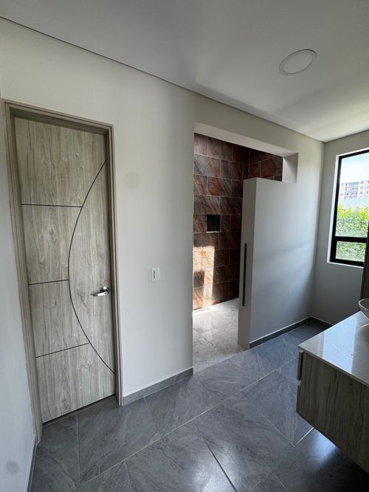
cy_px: 246
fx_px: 199
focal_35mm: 14
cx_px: 184
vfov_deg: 102.1
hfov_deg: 85.7
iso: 40
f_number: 2.2
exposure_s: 1/99
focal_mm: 2.22
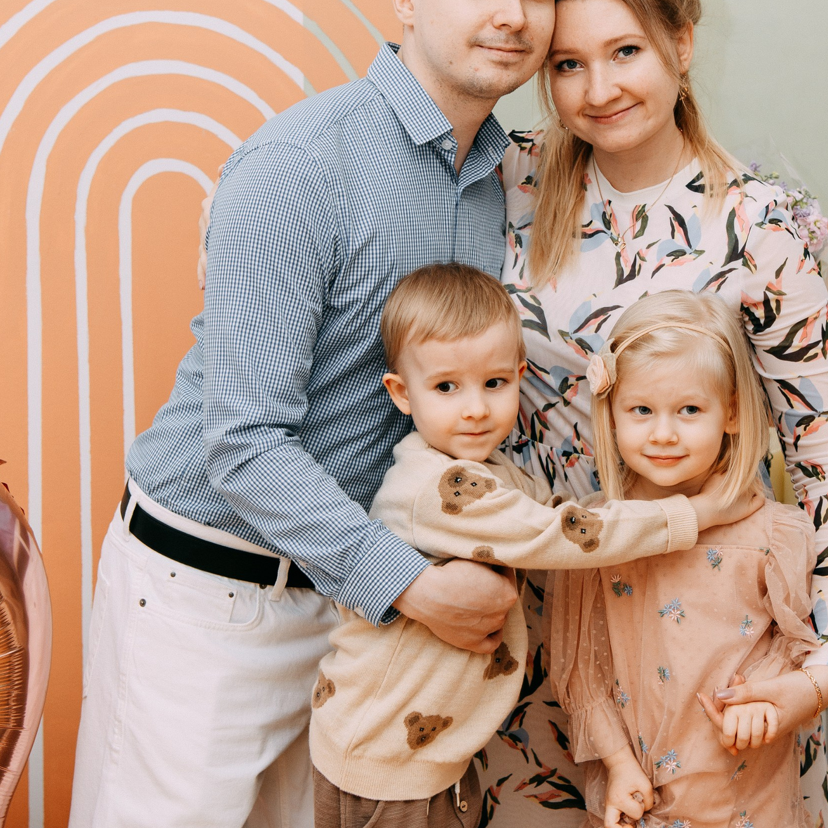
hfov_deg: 19.7
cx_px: 494
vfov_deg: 19.7
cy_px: 293
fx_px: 2381
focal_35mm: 88
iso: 160
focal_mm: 42
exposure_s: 1/200
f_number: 3.5
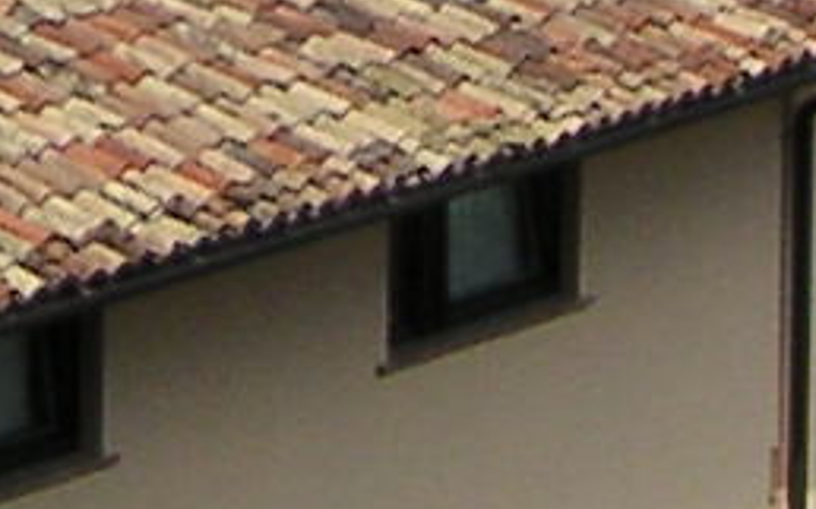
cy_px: -771
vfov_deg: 5.2
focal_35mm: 243
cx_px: -462
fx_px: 5402
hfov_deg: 8.4
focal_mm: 4.8
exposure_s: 1/250
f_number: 6.7
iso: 64
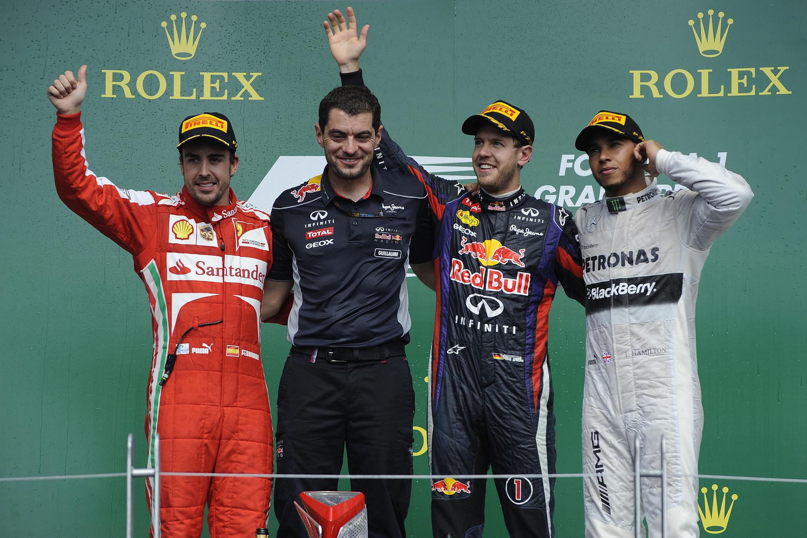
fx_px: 6276
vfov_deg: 4.9
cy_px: 269
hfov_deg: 7.4
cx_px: 404
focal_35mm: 280
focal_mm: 280
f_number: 7.1
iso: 400
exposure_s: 1/1000
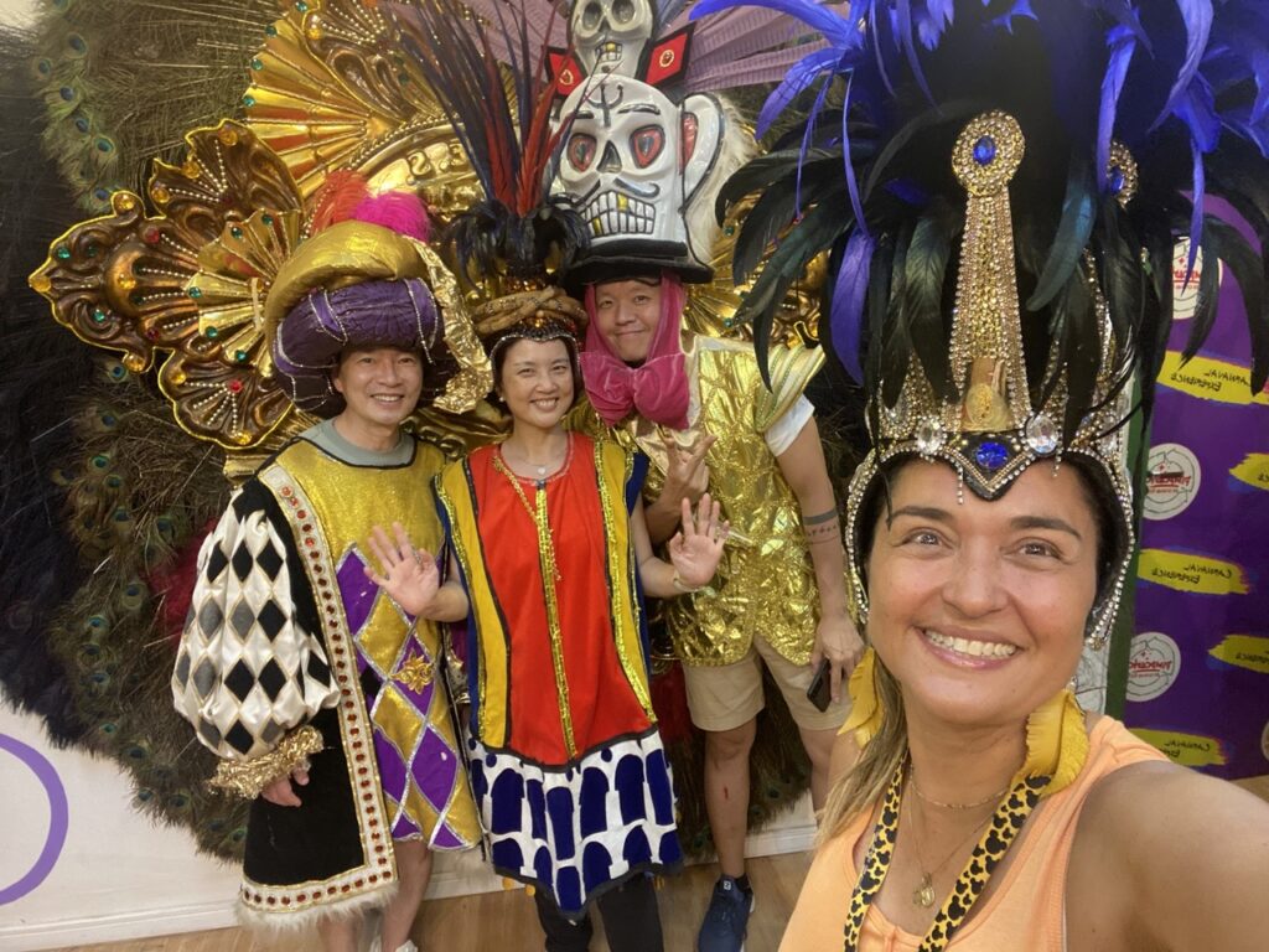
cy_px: 476
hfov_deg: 73.9
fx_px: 843
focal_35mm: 23
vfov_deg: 58.9
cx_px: 634
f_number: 2.2
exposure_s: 1/60
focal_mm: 2.71
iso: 250
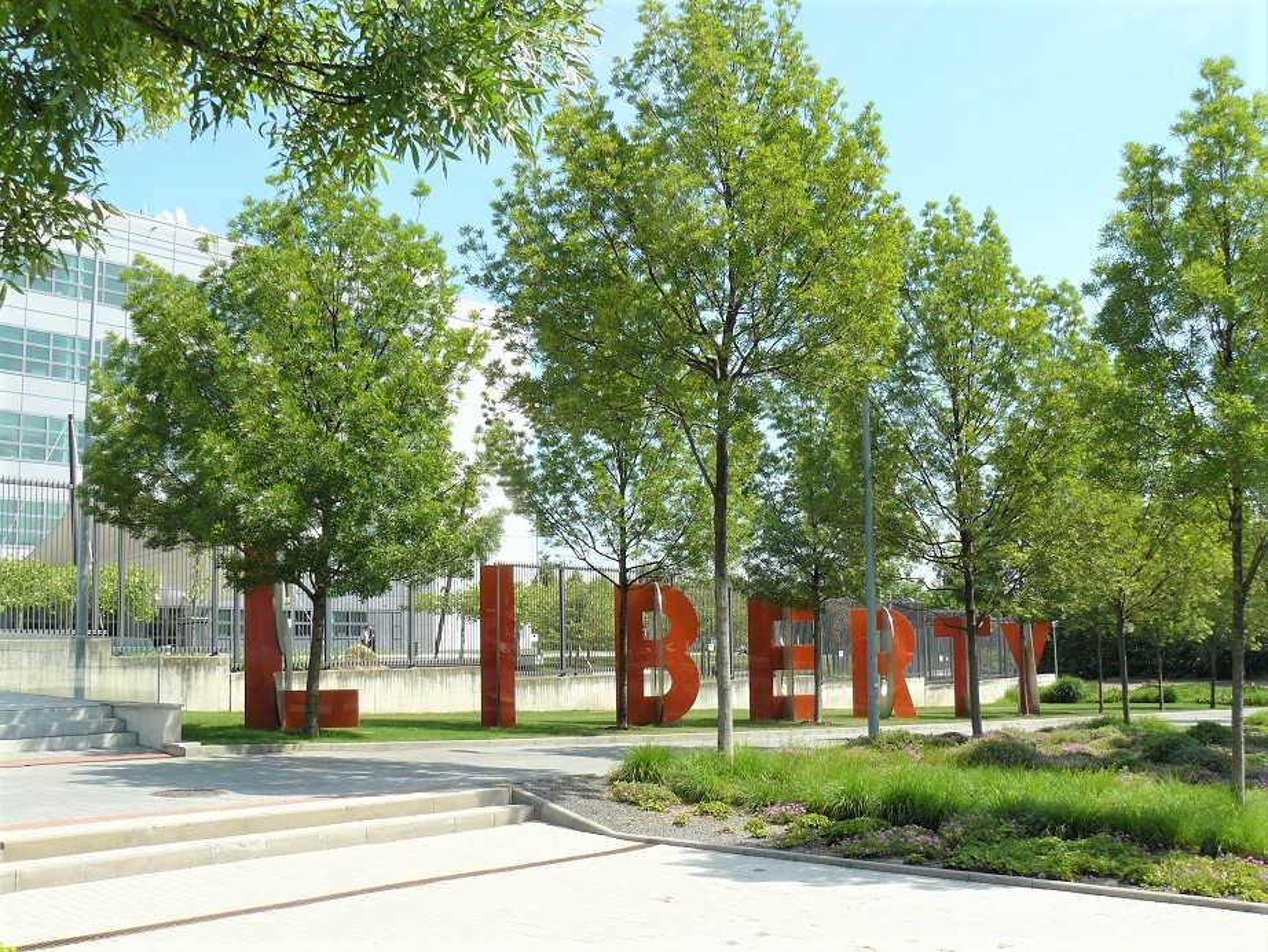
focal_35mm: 36
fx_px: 1319
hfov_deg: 51.3
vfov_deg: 39.7
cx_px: 634
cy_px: 476
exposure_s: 1/250
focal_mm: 6
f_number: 5.6
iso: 100
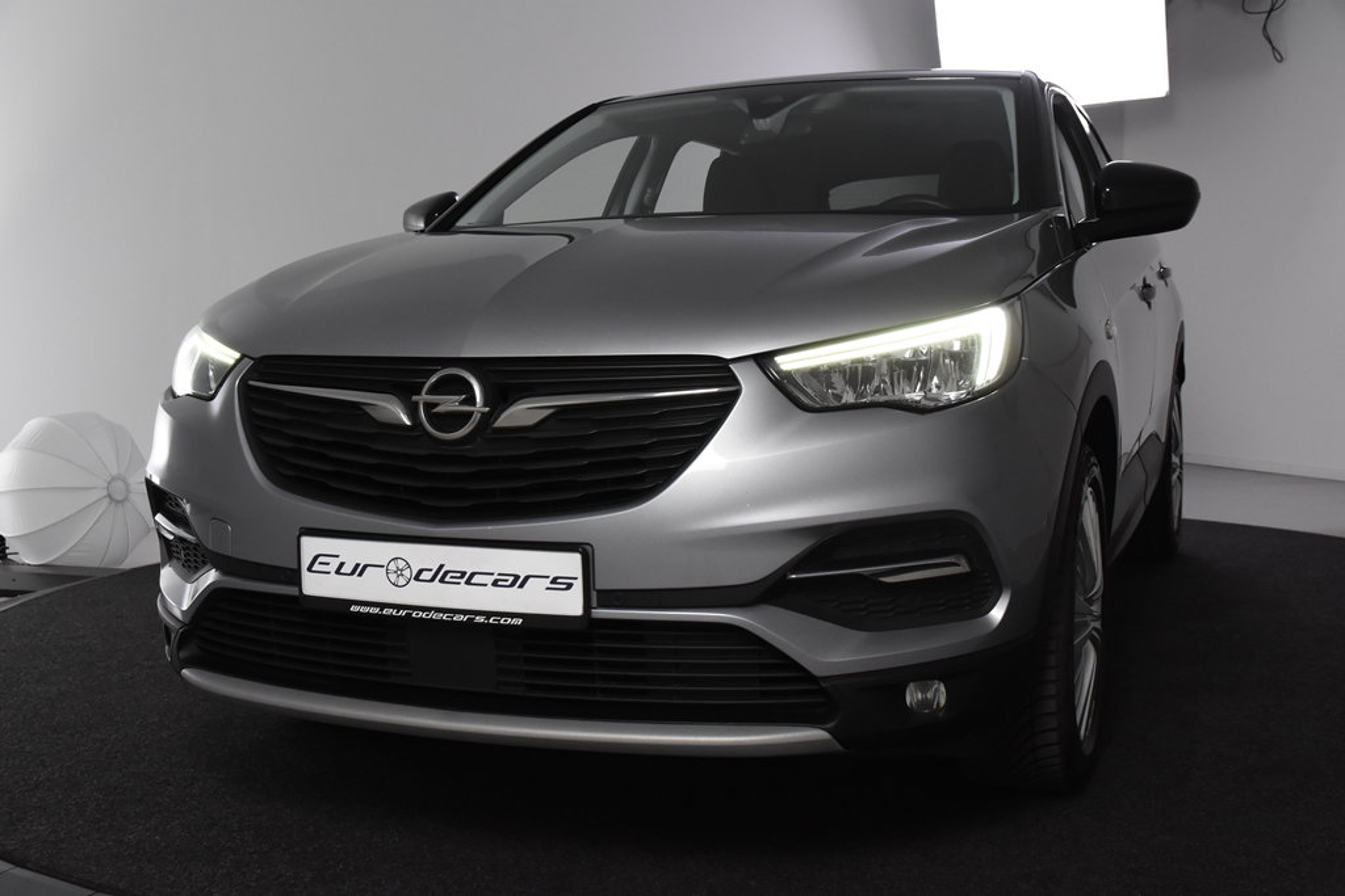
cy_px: 448
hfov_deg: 46.4
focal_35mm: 42
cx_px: 672
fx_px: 1569
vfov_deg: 31.9
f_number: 6.3
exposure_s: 1/160
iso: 1600
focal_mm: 28
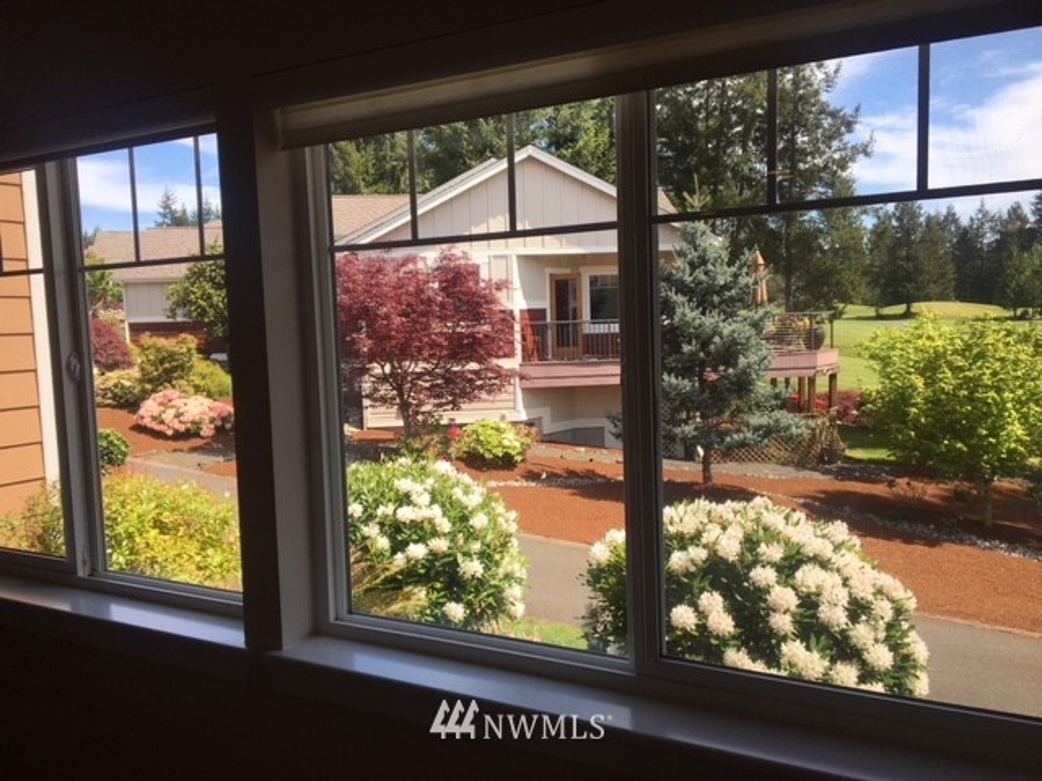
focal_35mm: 29
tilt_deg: -3.4
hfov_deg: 61.7
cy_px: 390
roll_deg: +1.6
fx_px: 873
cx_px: 521
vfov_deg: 48.2
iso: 25
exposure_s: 1/699
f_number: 2.2
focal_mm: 4.15
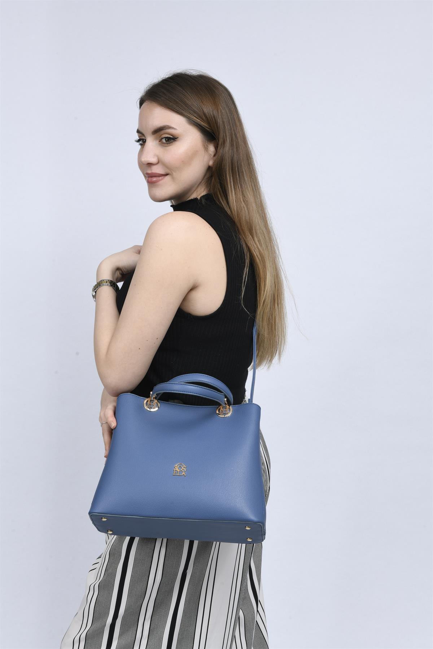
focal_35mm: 62
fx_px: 1118
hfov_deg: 21.9
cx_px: 216
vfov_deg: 32.4
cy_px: 324
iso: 125
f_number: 13
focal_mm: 62
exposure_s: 1/160
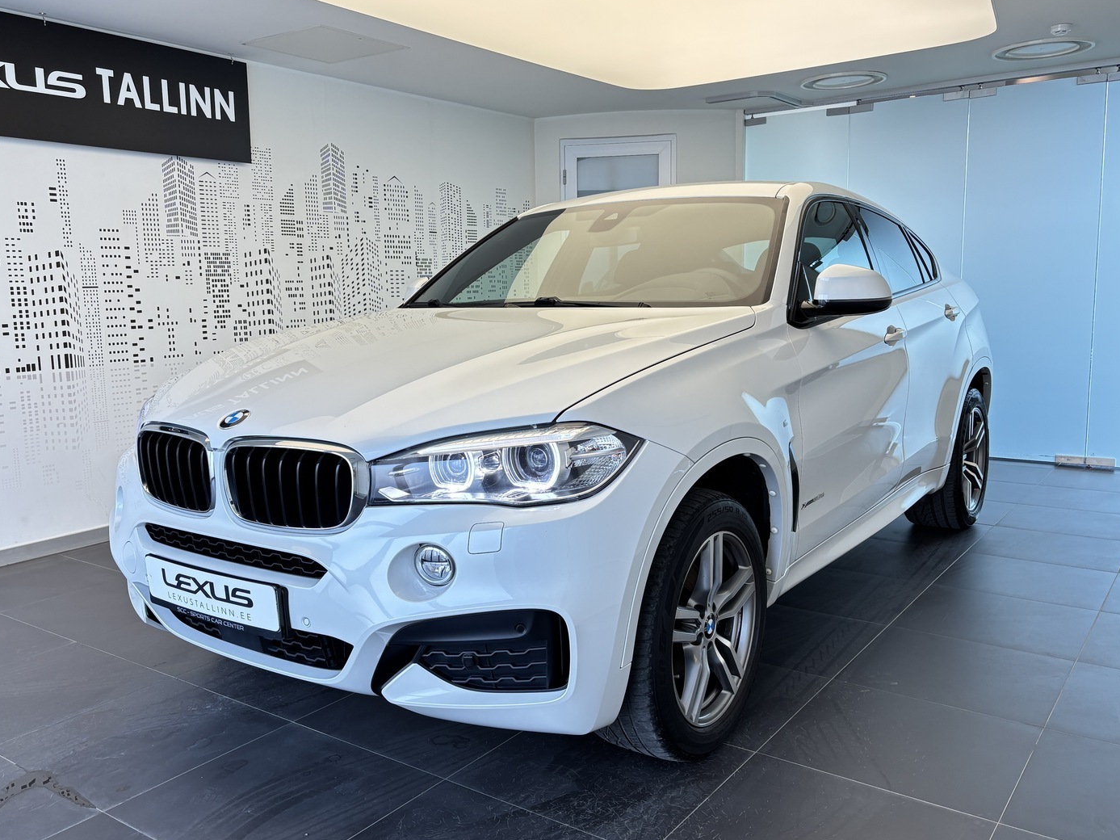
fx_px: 971
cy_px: 427
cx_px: 522
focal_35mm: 30
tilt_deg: -8.0
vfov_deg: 46.8
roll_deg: +1.0
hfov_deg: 59.9
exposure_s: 1/126
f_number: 1.6
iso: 50
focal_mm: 5.96
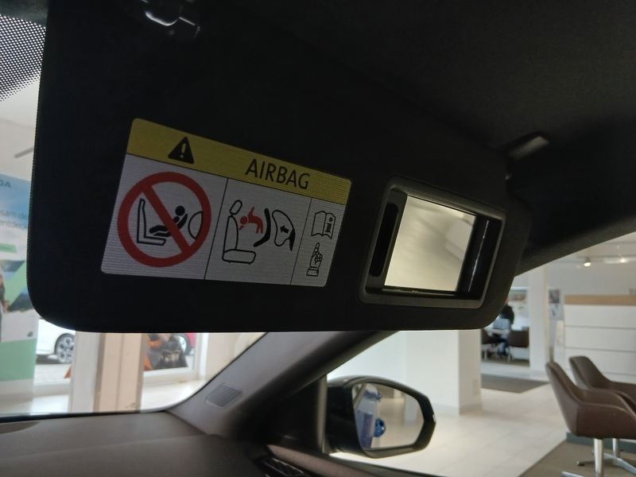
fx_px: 478
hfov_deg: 67.3
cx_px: 318
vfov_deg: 53.1
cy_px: 238
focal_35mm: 26
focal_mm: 3.98
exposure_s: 1/50
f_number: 1.8
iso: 160
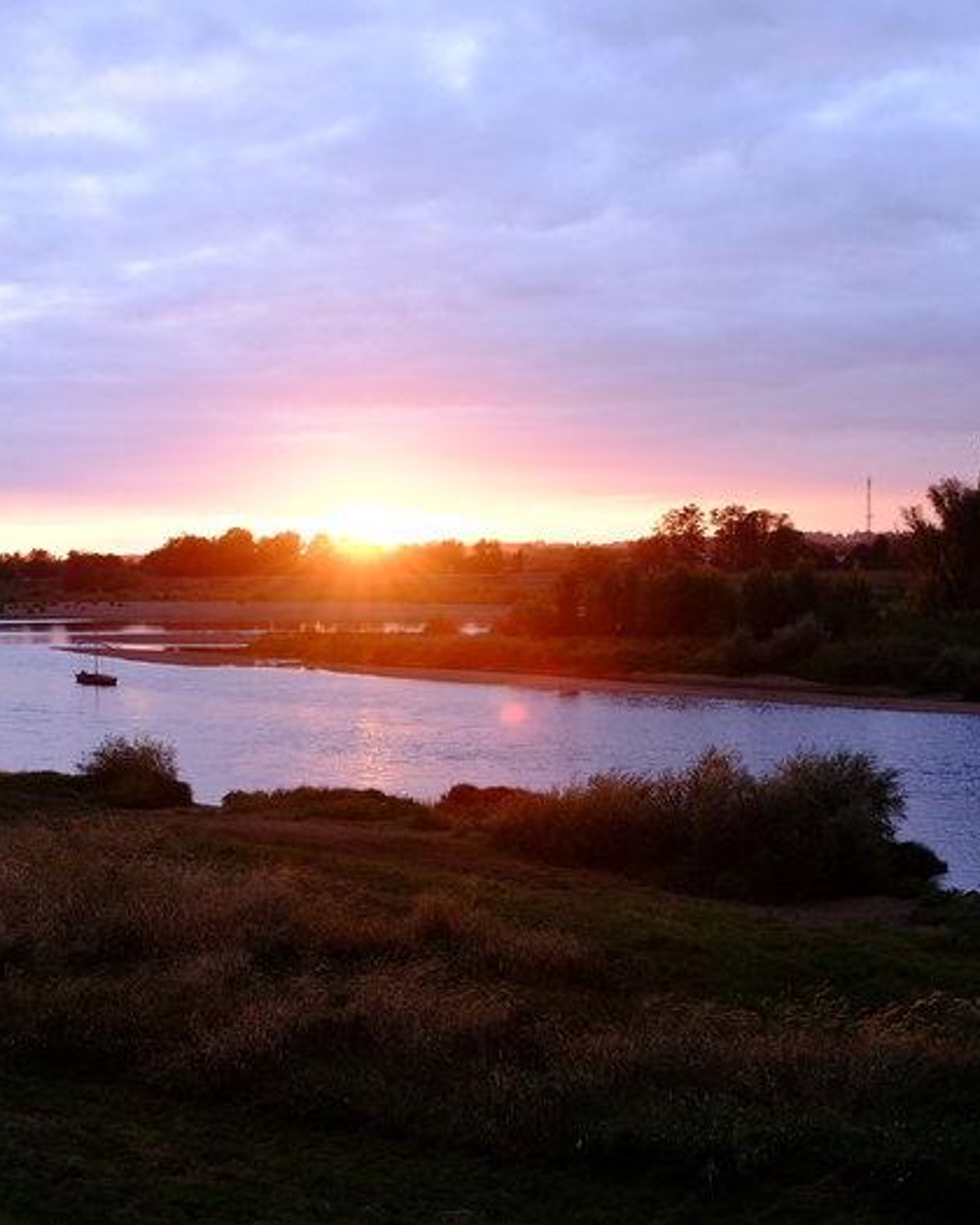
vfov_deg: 37.3
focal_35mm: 50
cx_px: 422
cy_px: 608
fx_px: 1813
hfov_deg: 30.2
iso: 400
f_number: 4
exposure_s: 1/80
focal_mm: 23
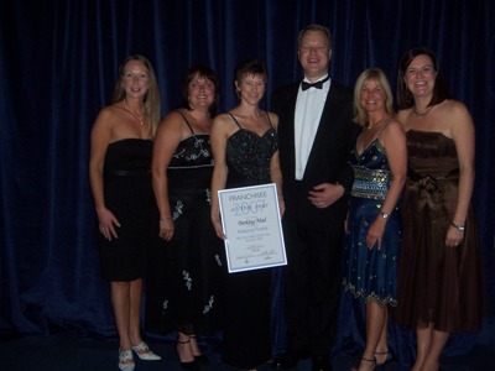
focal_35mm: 44
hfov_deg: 42.9
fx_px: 629
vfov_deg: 32.9
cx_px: 248
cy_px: 186
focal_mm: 7.3
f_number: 3.3
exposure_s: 1/60
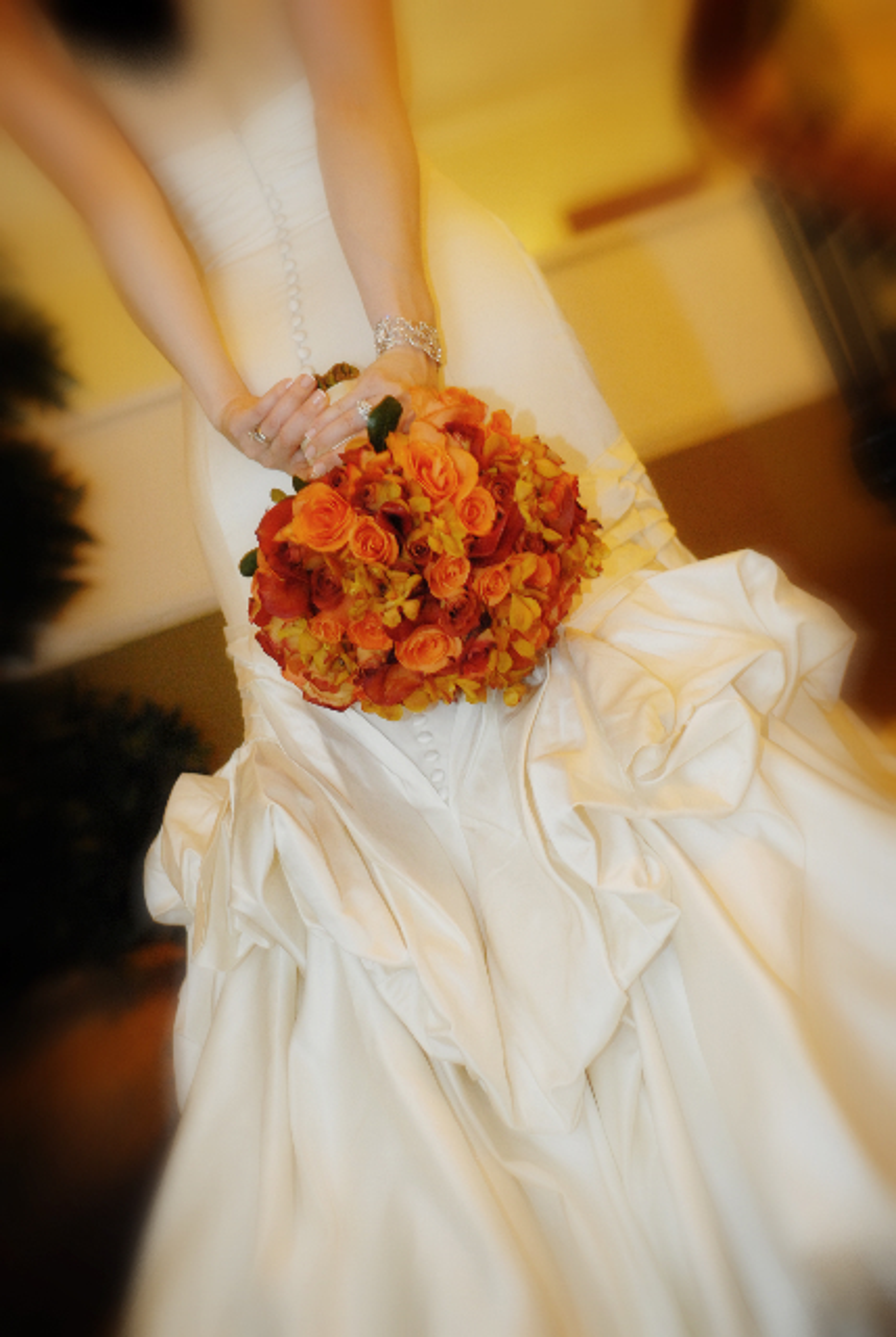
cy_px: 668
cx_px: 448
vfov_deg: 26.9
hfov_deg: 18.2
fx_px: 2789
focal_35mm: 75
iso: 640
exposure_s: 1/40
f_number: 2
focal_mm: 50
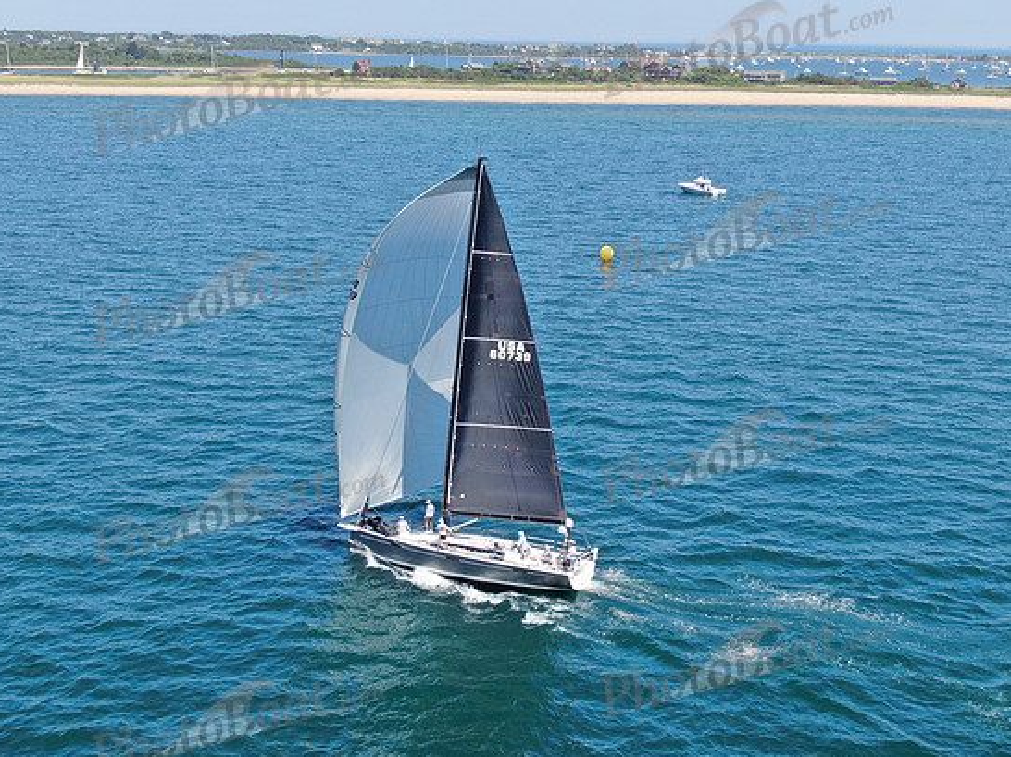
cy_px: 373
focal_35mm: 51
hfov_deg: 37.5
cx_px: 494
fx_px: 1489
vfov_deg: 28.5
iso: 100
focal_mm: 8.6
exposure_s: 1/500
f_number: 3.8
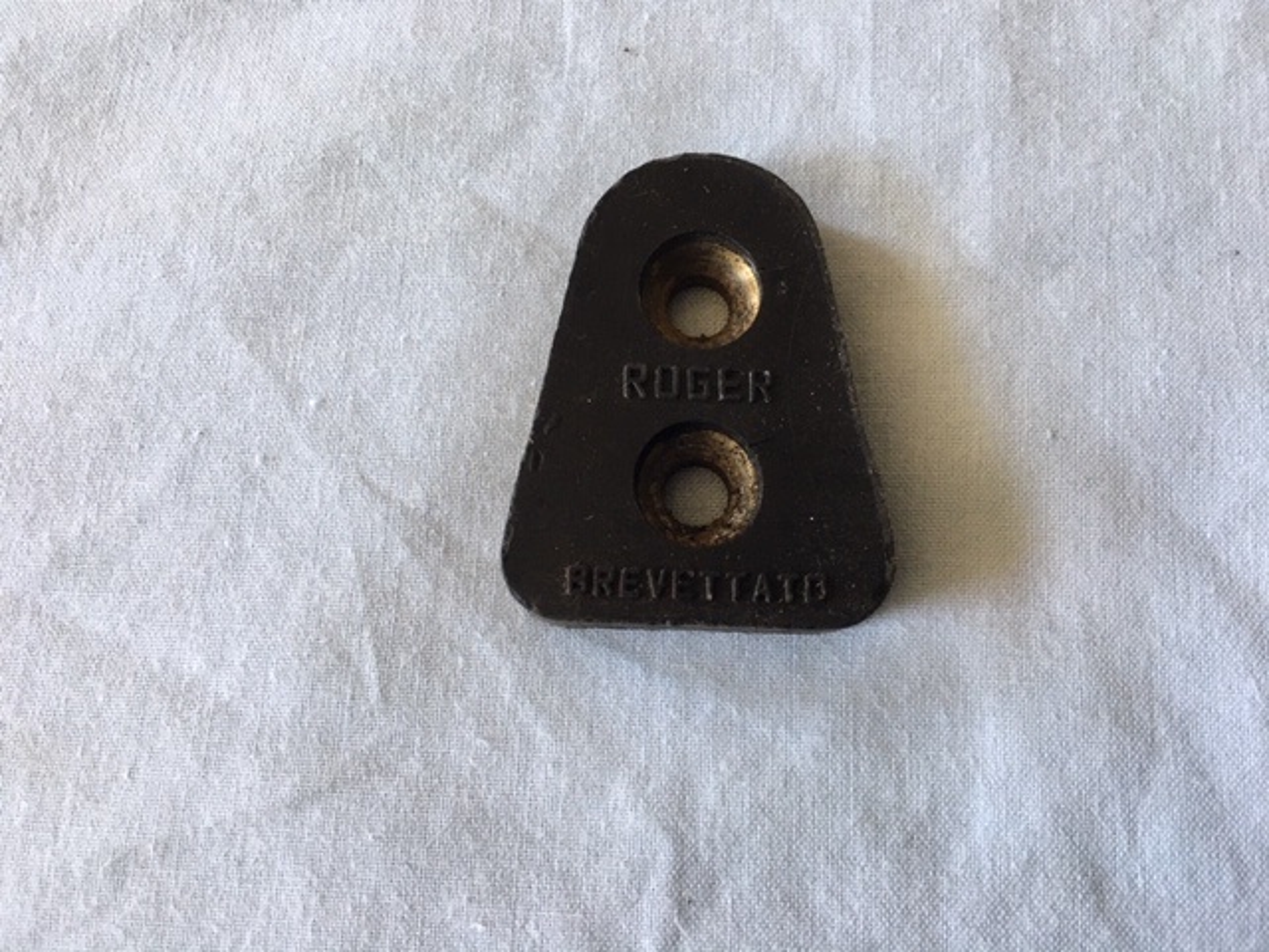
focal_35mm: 29
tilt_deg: -79.5
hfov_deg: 61.7
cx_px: 634
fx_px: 1063
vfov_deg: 48.2
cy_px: 476
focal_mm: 4.15
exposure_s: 1/33
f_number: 2.2
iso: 50
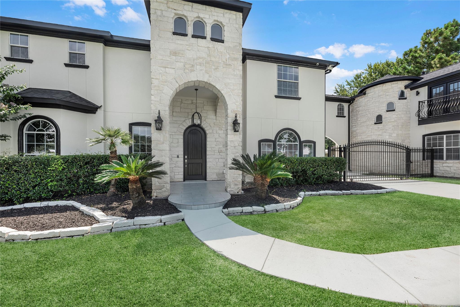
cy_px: 154
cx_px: 230
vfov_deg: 81.2
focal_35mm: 14
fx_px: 179
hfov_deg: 104.2
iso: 100
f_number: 9
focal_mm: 14
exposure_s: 1/200
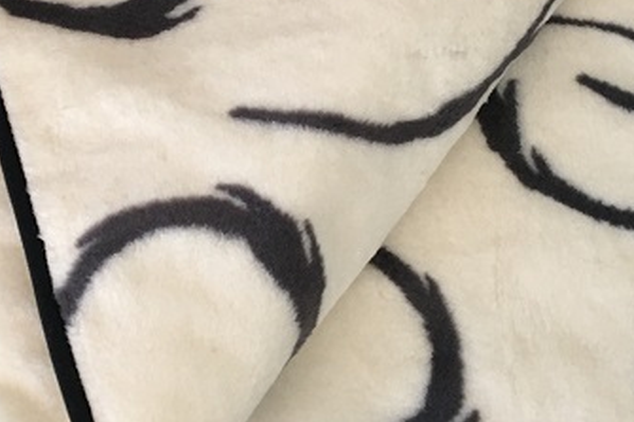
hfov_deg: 27.9
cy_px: 115
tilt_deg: -58.6
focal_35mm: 72
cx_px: 221
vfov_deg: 18.8
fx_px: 1267
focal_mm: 4.15
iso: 100
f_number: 2.2
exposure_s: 1/33
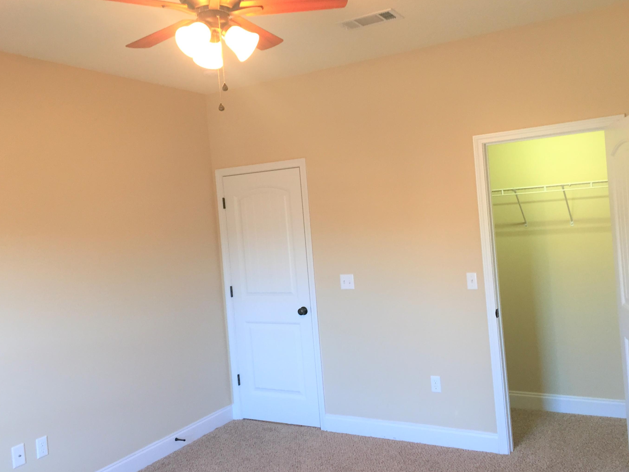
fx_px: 581
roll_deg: +4.1
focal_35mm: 32
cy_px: 228
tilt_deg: -0.9
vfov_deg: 44.2
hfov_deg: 56.8
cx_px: 337
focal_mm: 4.15
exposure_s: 1/30
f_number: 2.2
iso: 100
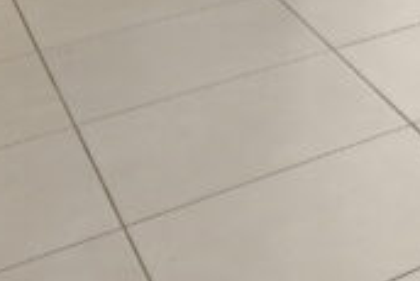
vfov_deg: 11.5
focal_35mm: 95
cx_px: 962
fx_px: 1109
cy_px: -429
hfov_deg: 14.9
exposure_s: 1/13
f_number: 7.1
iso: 800
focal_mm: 16
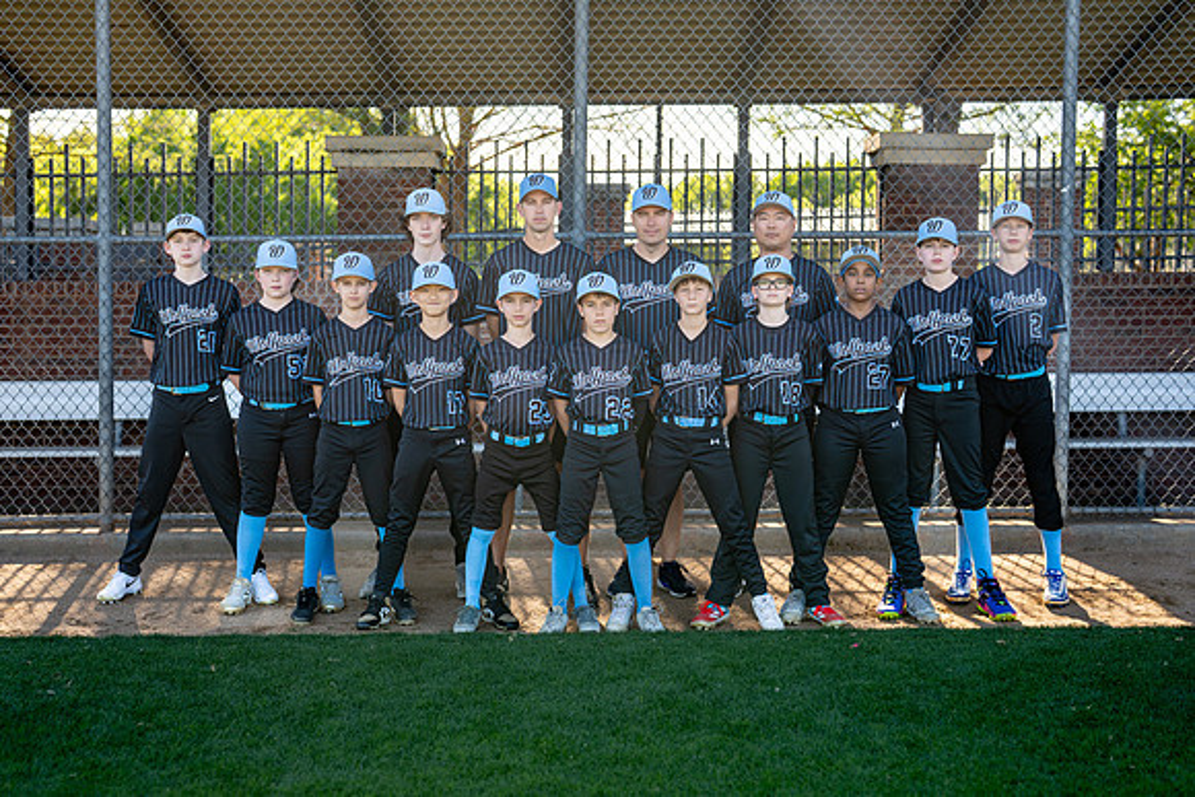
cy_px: 411
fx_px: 1759
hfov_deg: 37.5
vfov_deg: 25.5
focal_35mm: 53
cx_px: 587
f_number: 2.5
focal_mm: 50
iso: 125
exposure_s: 1/800
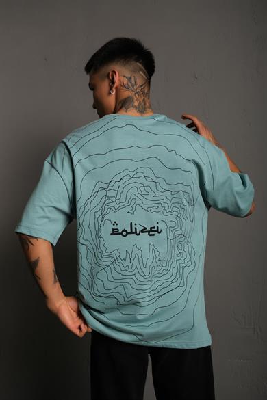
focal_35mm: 35
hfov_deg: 37.9
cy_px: 200
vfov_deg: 54.4
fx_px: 389
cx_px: 134
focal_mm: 23.3
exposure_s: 1/160
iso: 160
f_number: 5
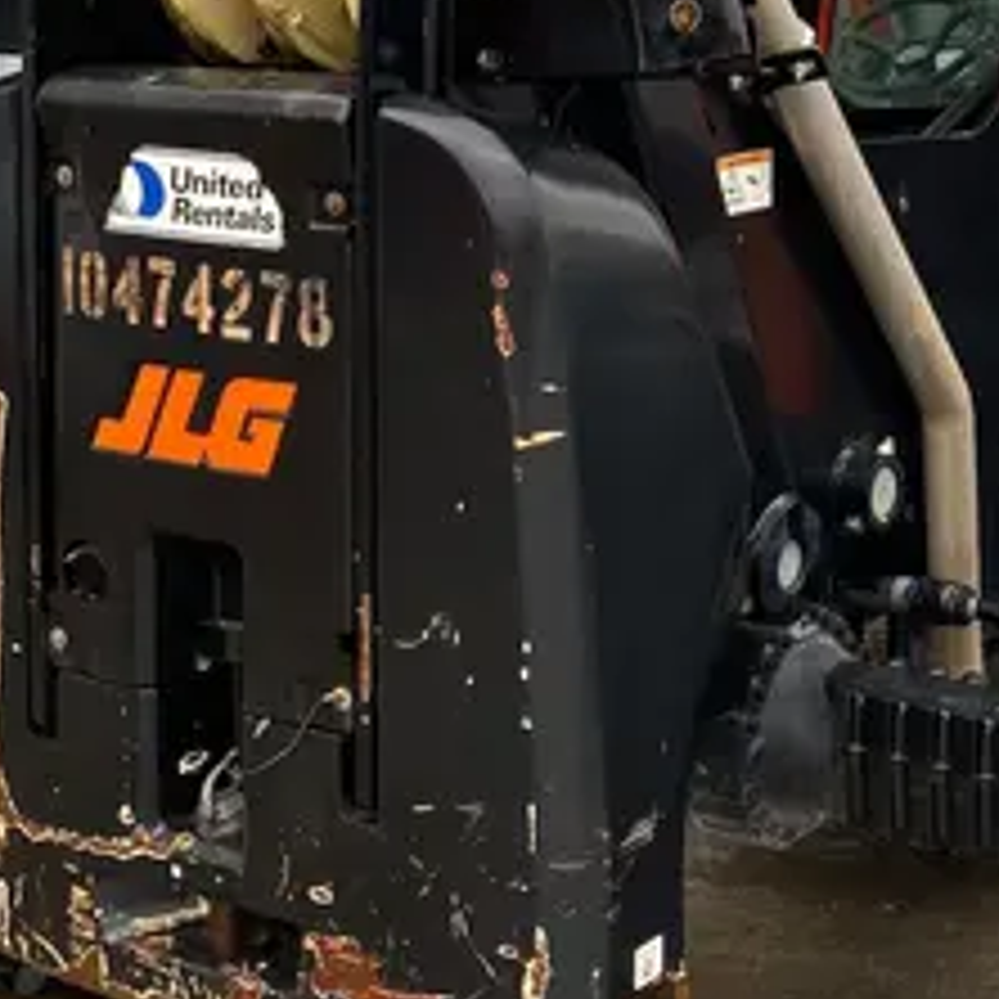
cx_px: 886
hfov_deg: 22.3
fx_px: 2481
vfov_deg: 22.2
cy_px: 83
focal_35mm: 76
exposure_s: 1/121
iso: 50
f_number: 1.8
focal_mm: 4.25
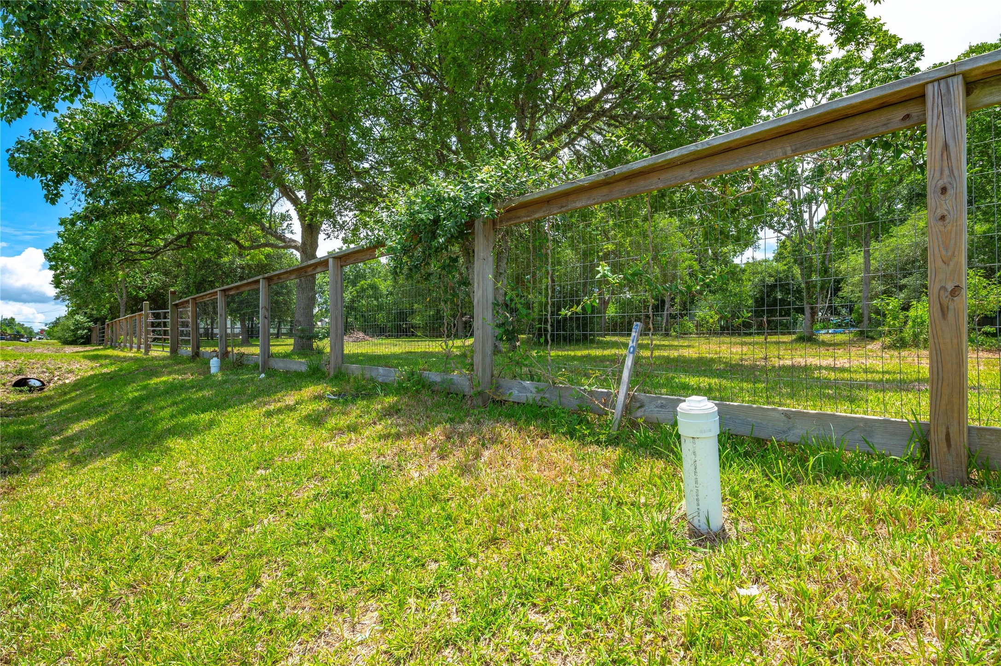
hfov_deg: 90.0
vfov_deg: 67.3
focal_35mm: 18
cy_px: 333
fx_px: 500
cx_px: 500
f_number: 11
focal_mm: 18
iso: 125
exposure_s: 1/200
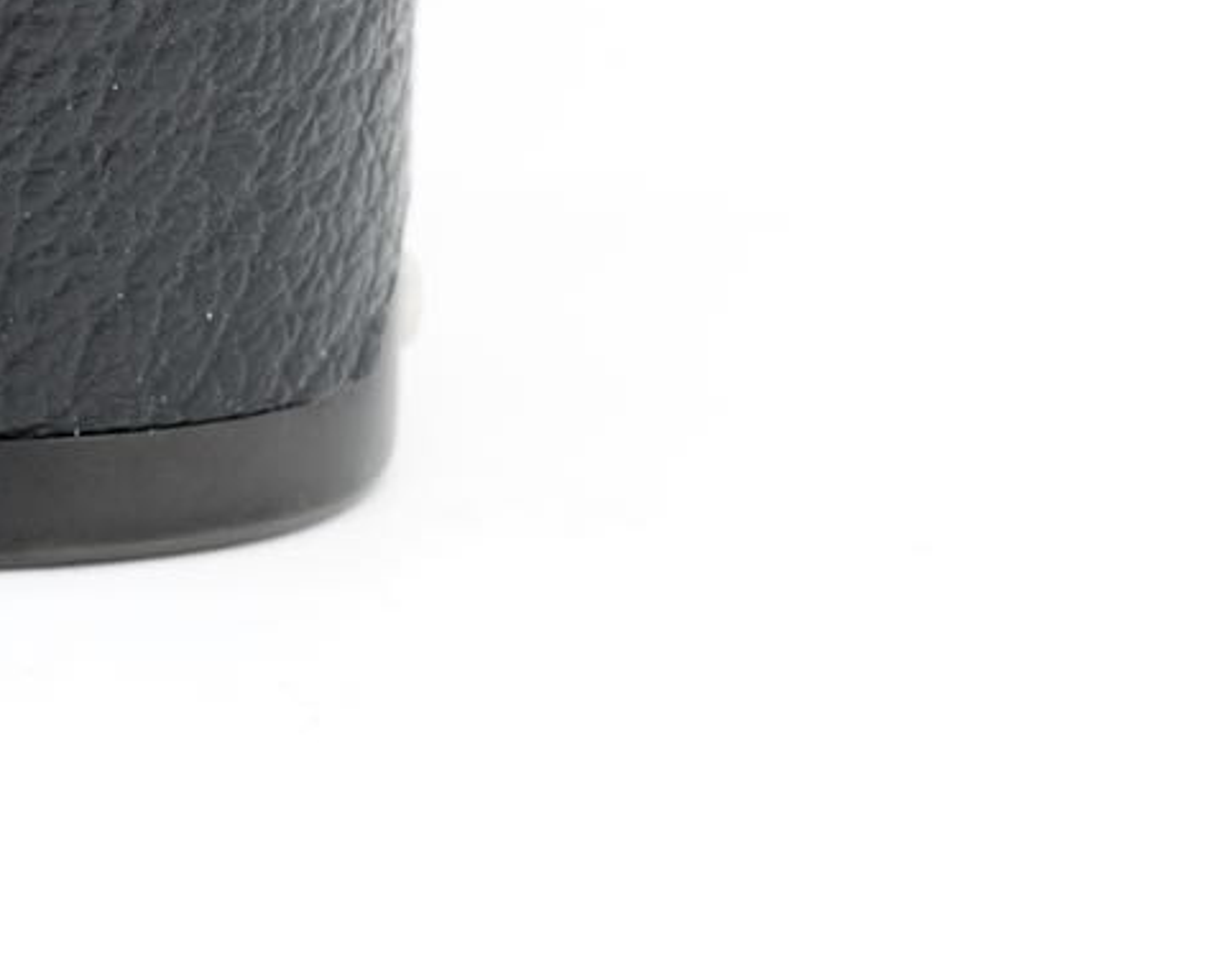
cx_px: -1234
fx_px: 6096
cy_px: -454
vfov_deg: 9.0
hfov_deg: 10.5
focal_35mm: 168
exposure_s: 1/80
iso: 800
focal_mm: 43
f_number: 8
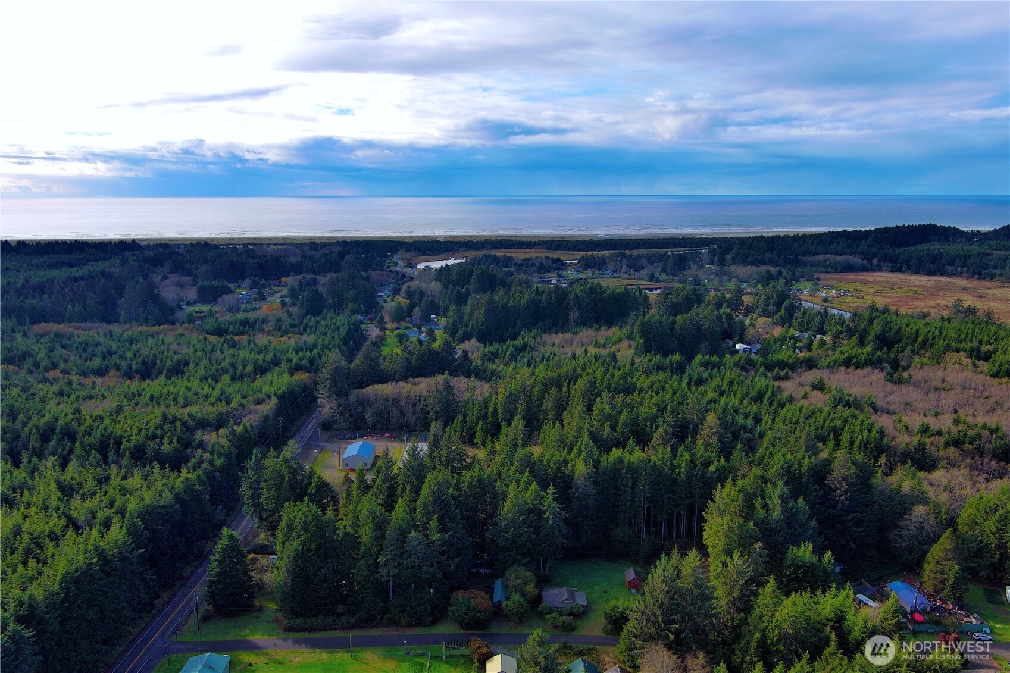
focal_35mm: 29
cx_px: 505
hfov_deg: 63.7
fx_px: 813
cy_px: 336
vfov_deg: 45.0
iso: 100
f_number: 2.8
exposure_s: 1/1701
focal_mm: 10.57
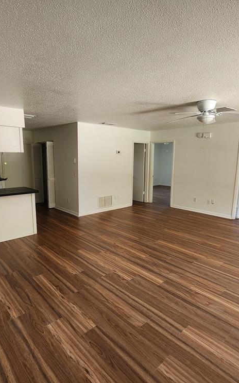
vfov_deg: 88.0
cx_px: 117
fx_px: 198
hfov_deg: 62.2
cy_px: 194
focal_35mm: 19
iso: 100
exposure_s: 1/60
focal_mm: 2.2
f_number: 2.2
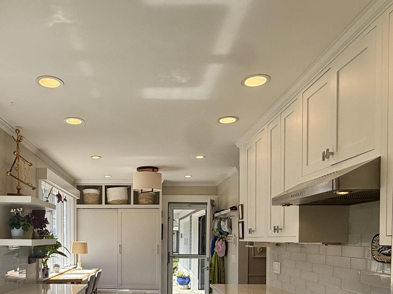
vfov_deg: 43.8
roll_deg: -0.5
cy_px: 249
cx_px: 140
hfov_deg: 59.0
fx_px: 341
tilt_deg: -1.5
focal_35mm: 30
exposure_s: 1/613
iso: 50
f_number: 2.2
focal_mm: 2.22
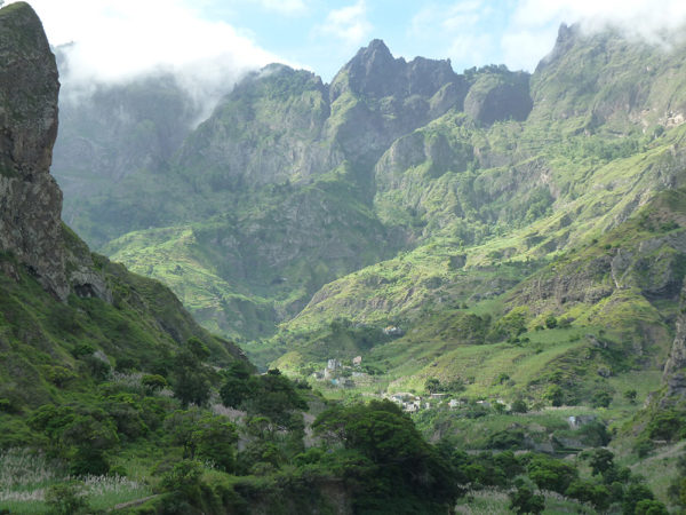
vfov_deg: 20.4
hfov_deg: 27.0
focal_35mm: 72
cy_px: 258
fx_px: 1427
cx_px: 343
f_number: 4.1
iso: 125
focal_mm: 11.9
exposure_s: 1/200
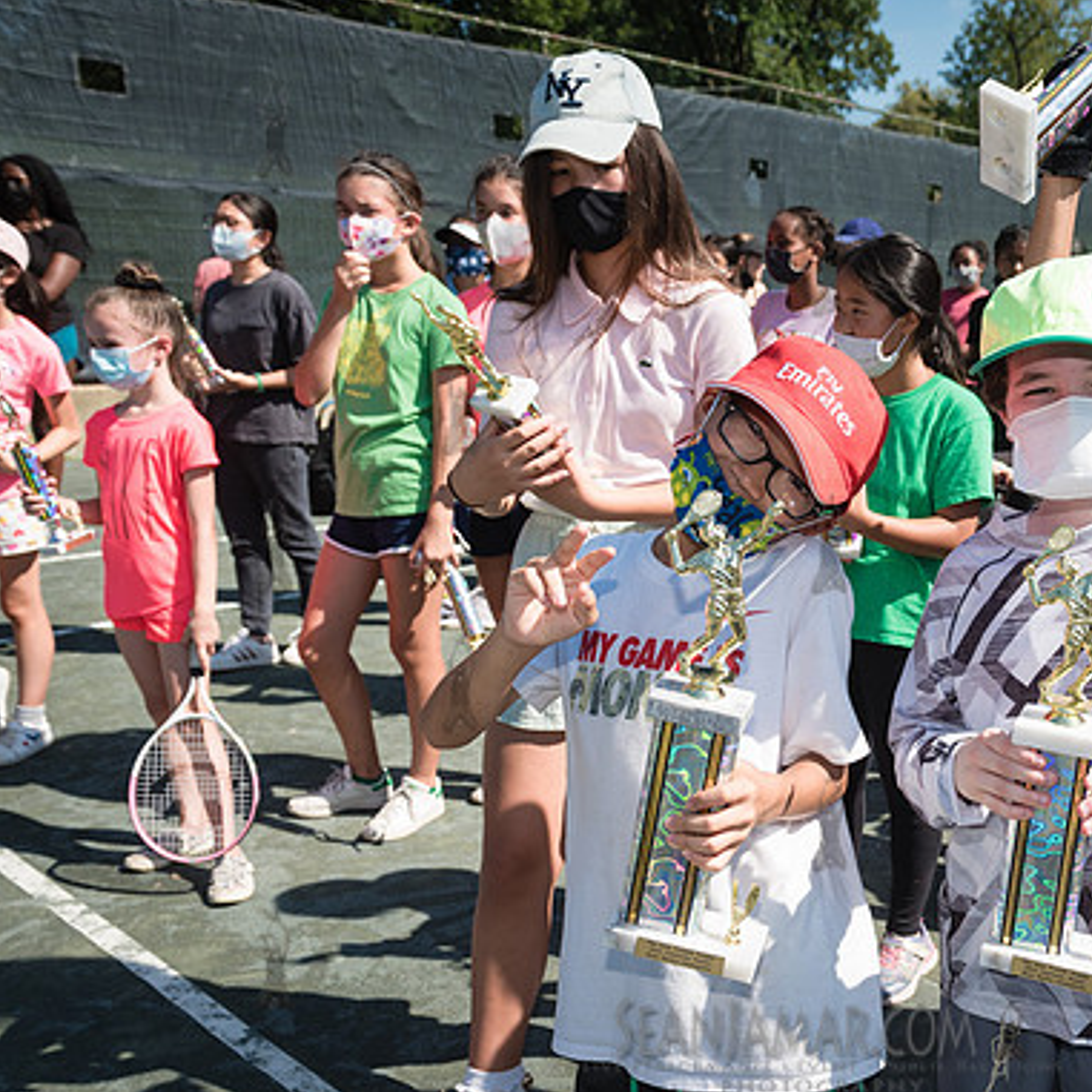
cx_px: 891
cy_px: 615
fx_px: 1285
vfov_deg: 45.9
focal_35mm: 36
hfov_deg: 43.6
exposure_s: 1/640
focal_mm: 24
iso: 125
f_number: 5.6
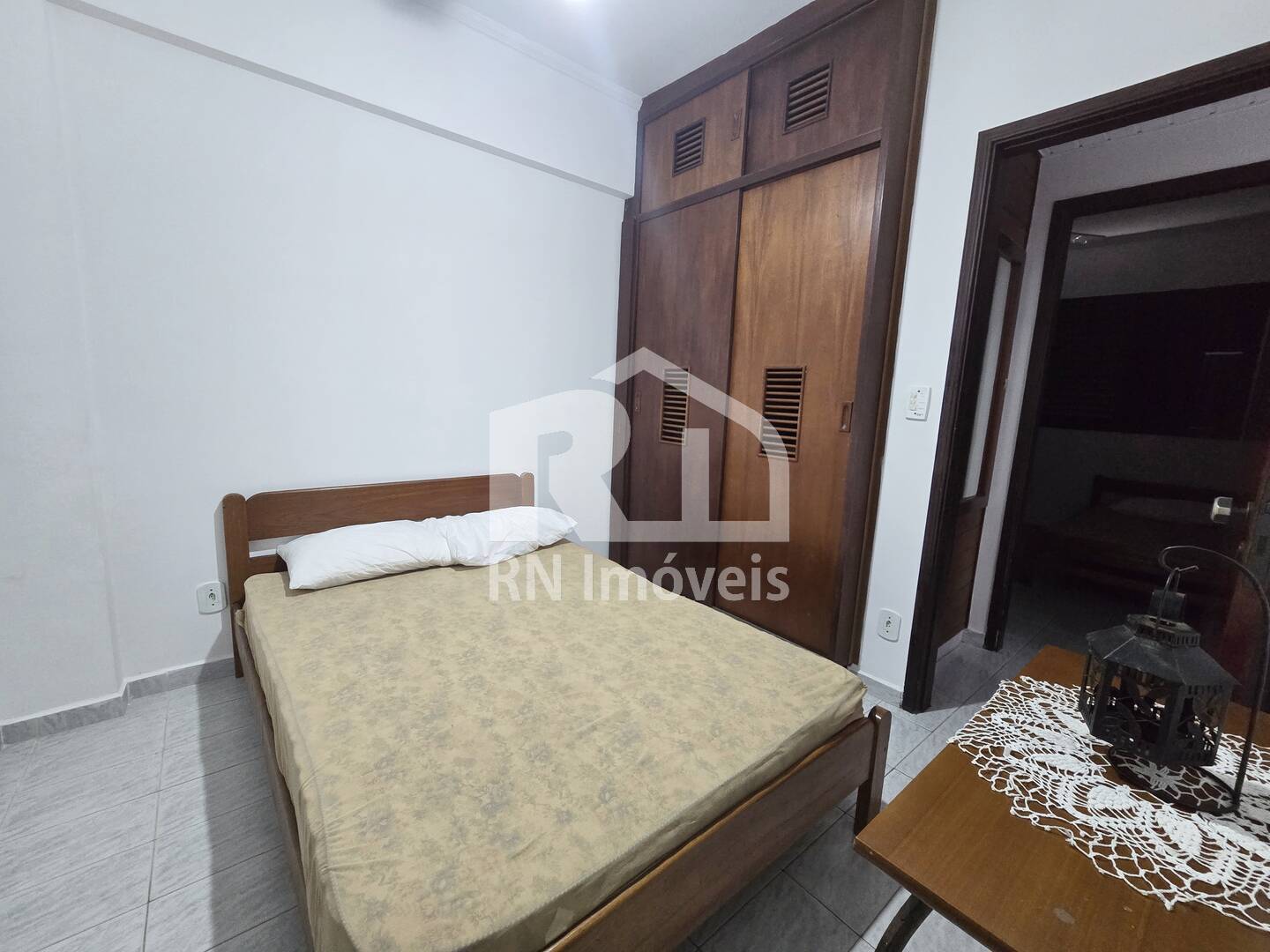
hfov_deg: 106.2
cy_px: 476
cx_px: 635
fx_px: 477
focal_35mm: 13
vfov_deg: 89.9
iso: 500
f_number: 2.2
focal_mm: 2.2
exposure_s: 1/60
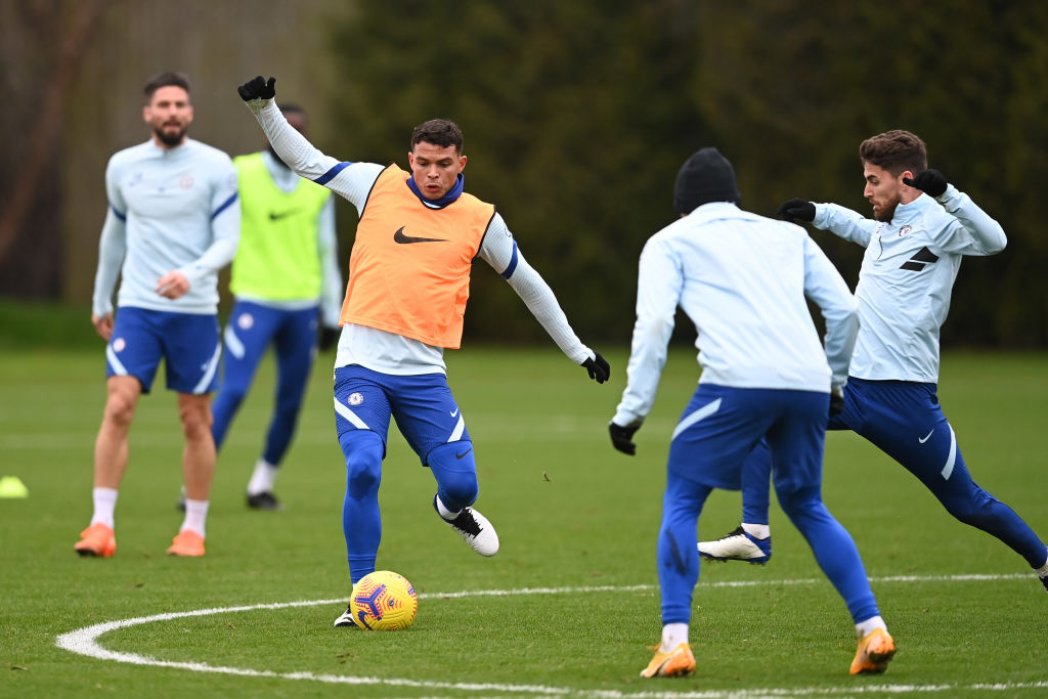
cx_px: 524
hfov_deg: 5.2
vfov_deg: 3.4
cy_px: 350
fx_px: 11645
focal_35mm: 400
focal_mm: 400
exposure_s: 1/1250
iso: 1250
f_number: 2.8
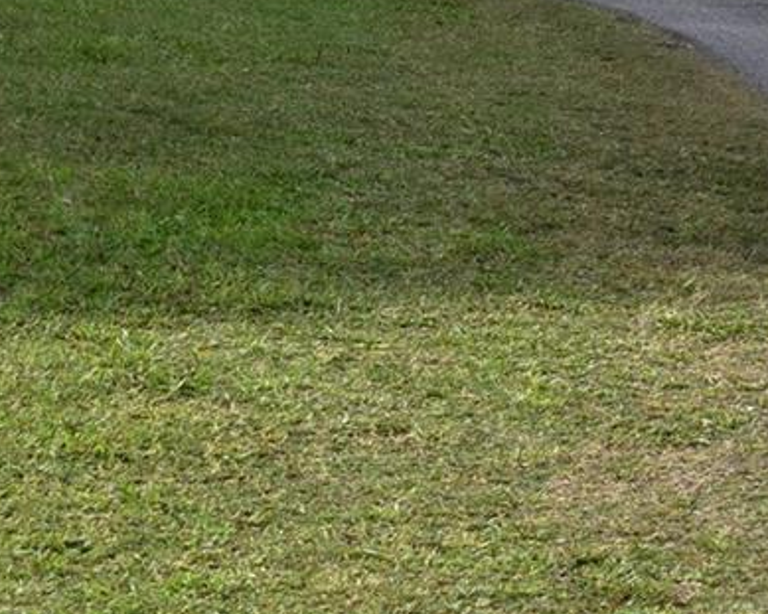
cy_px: -296
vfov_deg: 6.9
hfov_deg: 8.6
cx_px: 1169
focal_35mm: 220
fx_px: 4999
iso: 400
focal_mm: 38
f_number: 11
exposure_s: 1/500
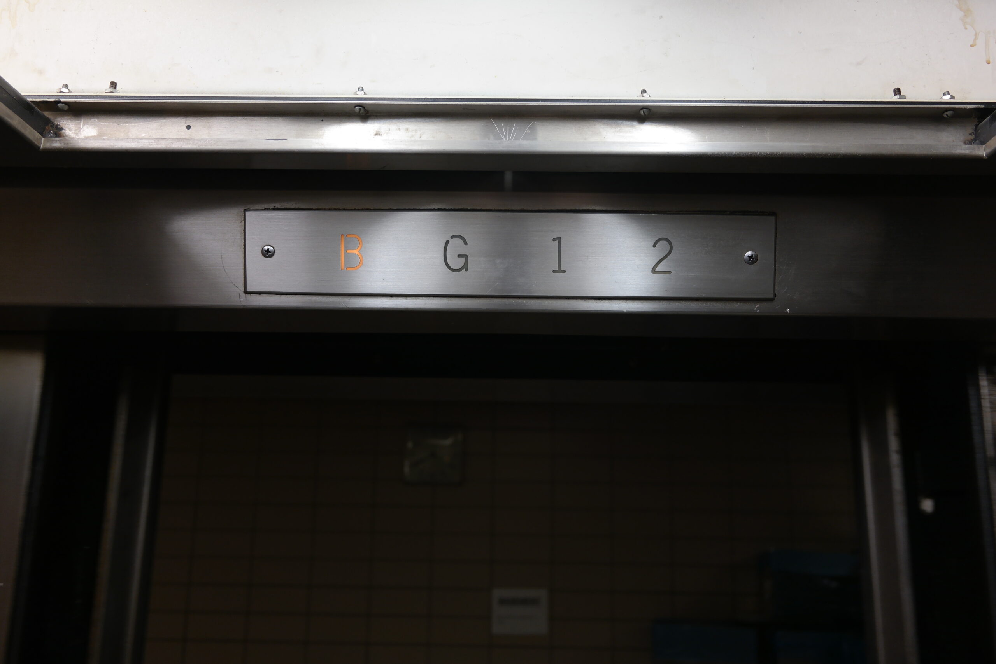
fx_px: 830
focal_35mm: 30
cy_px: 332
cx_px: 498
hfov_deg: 61.9
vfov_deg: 43.6
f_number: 3.5
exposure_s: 1/40
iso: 200
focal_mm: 20
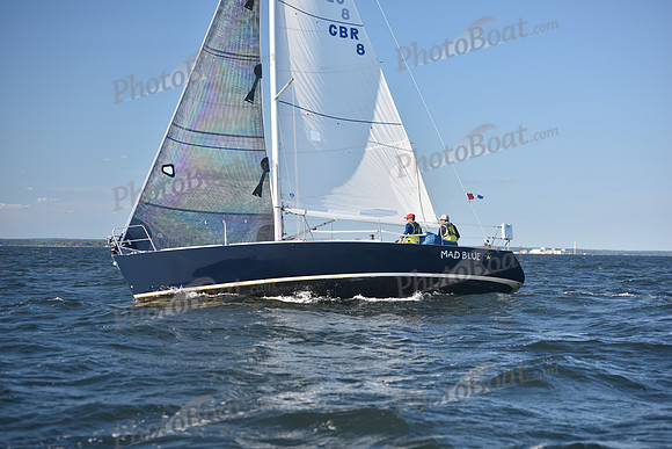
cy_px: 224
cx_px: 336
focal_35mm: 70
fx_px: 1307
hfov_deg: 28.8
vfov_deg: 19.5
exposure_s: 1/800
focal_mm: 70
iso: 250
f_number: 3.5
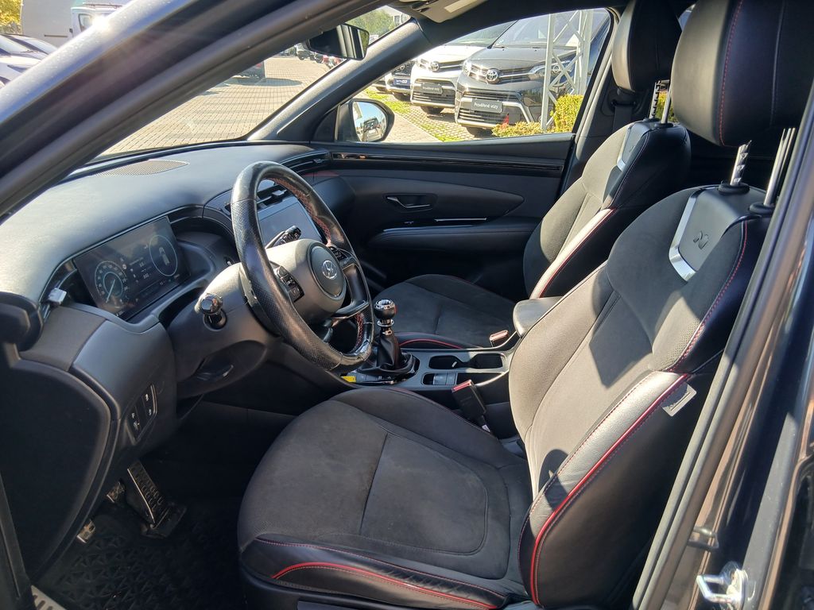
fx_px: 611
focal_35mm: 26
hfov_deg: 67.3
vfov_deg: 53.1
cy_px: 305
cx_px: 407
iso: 32
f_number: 1.8
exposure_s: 1/50
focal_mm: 3.98
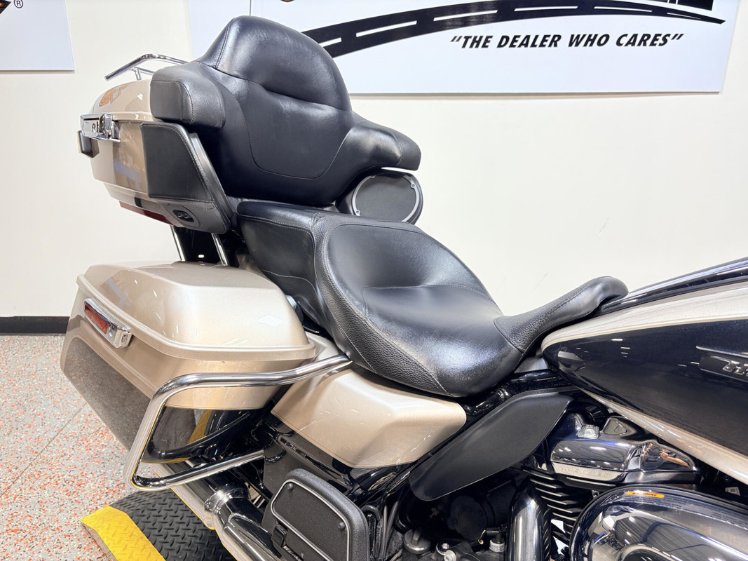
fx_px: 562
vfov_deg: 53.1
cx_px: 374
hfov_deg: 67.3
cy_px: 280
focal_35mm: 26
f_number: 1.6
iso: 40
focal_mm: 5.96
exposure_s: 1/120
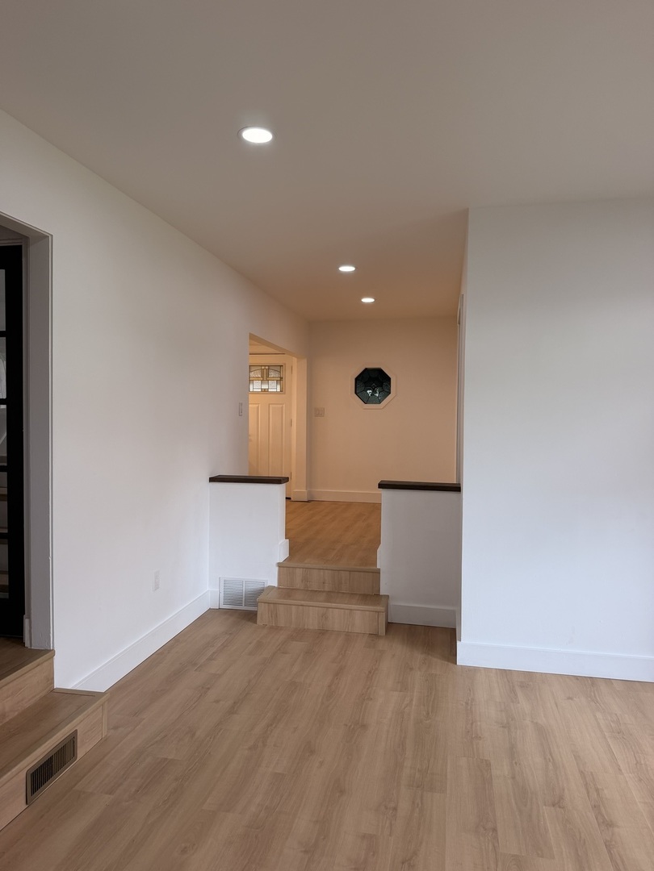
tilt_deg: -2.8
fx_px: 605
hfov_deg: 56.8
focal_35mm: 24
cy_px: 436
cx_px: 327
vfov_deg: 71.6
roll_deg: +0.0
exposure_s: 1/178
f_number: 1.78
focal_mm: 6.76
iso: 80
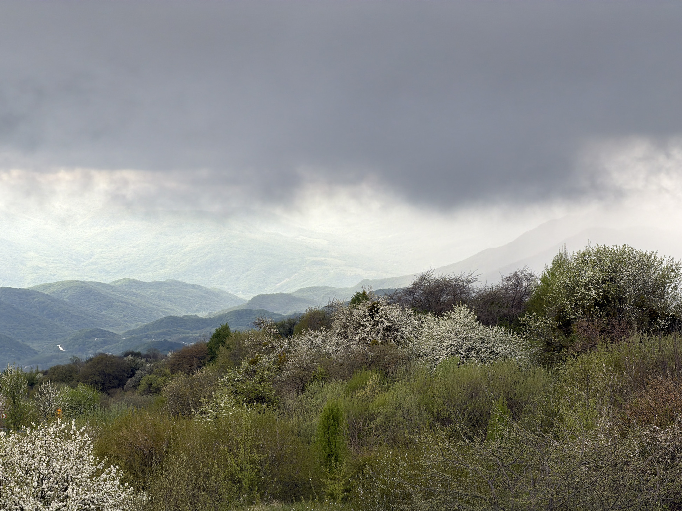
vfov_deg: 14.4
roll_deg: -0.1
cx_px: 350
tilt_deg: -2.6
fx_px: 2029
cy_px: 263
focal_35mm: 103
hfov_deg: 19.1
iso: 50
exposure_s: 1/159
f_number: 2.8
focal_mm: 16.89
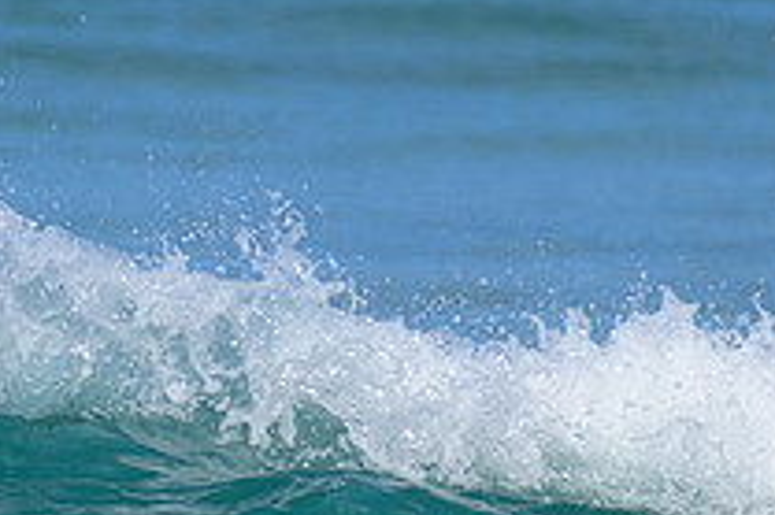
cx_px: -342
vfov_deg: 0.6
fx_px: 46010
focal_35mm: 2139
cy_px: 512
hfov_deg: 1.0
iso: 500
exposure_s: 1/2000
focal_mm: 560
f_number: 8
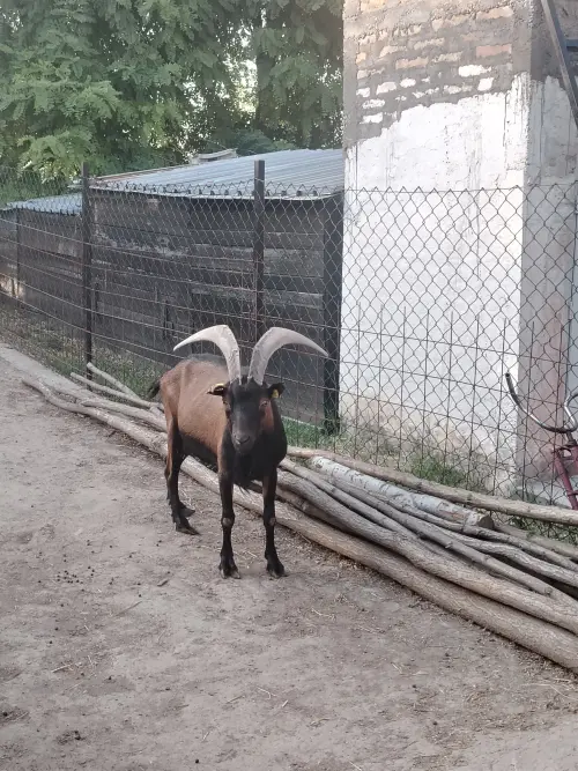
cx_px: 289
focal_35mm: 48
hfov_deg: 30.3
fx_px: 1069
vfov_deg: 39.7
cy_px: 386
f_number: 1.75
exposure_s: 1/100
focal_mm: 5.25
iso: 129
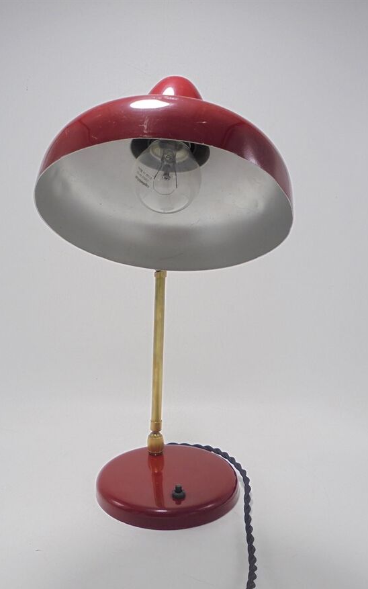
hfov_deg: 34.4
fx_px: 594
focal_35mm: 37
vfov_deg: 52.7
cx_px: 168
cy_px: 301
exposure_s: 1/60
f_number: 4
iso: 100
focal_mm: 6.1
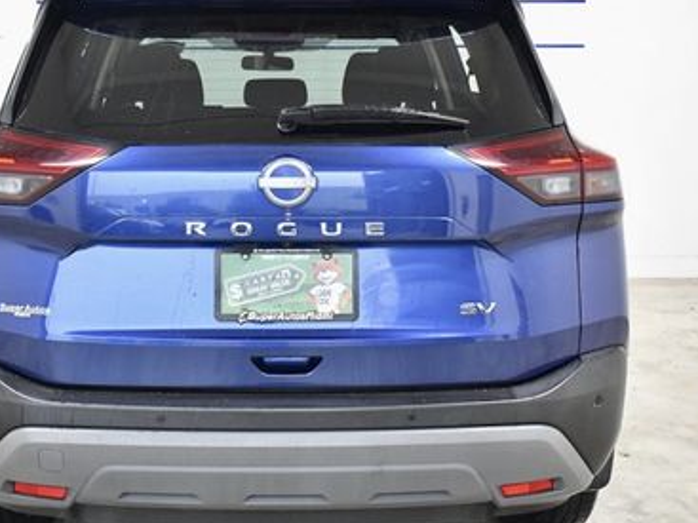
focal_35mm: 57
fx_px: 1149
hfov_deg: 33.7
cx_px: 289
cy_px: 220
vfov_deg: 25.6
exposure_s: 1/200
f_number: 5.6
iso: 2500
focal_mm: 23
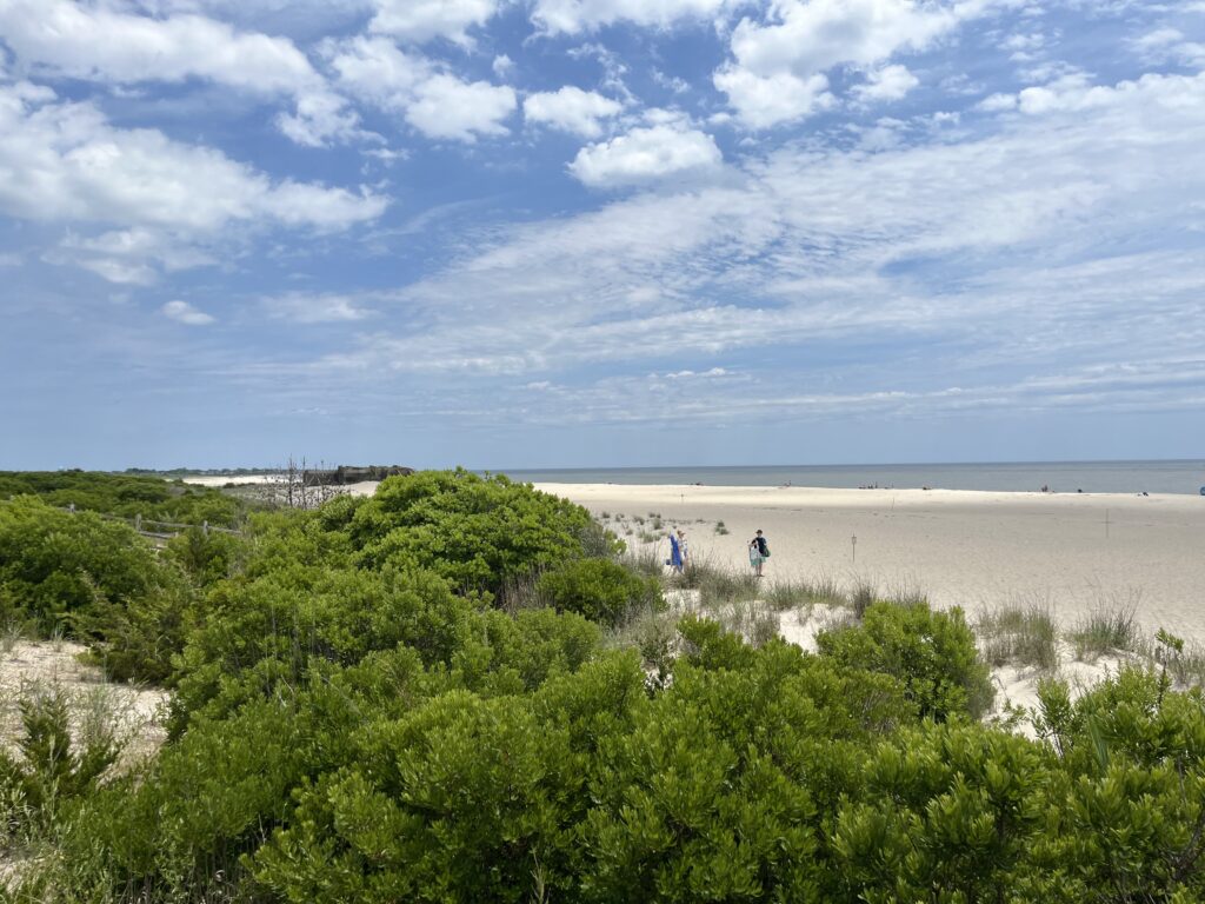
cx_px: 602
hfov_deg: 67.3
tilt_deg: +0.8
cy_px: 452
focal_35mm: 26
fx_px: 905
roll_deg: +1.1
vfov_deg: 53.1
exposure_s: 1/7874
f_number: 1.6
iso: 50
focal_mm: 5.1
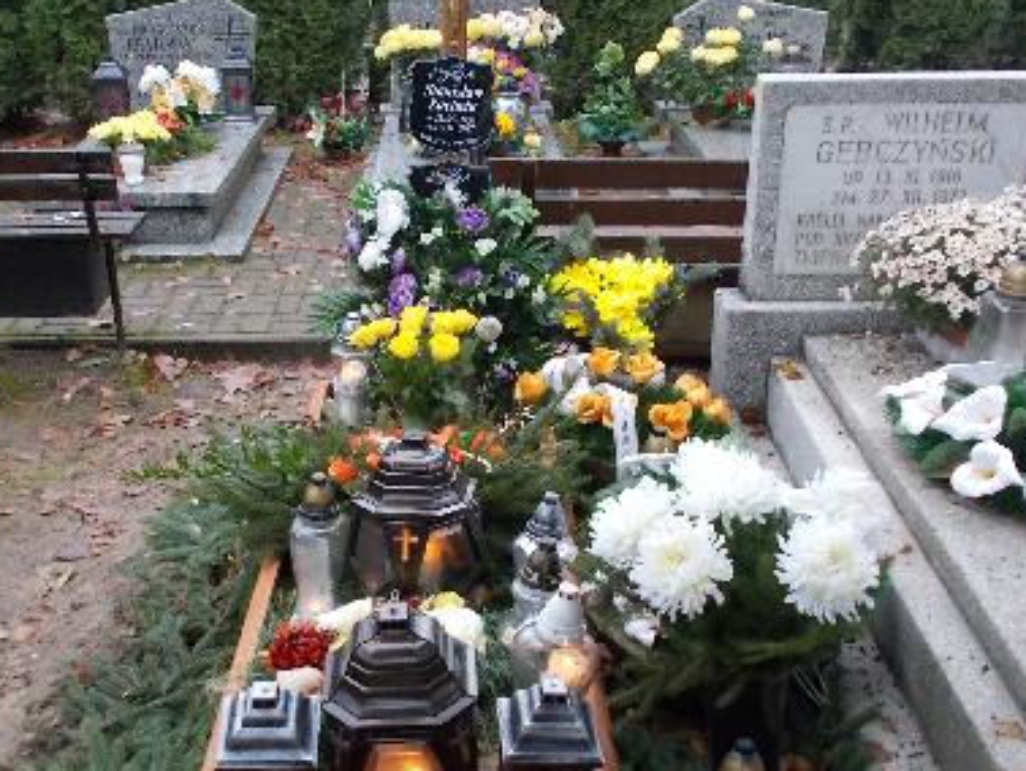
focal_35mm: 44
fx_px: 1305
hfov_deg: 42.7
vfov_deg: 32.9
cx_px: 404
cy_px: 426
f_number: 3.2
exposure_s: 1/25
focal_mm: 4.6
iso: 180
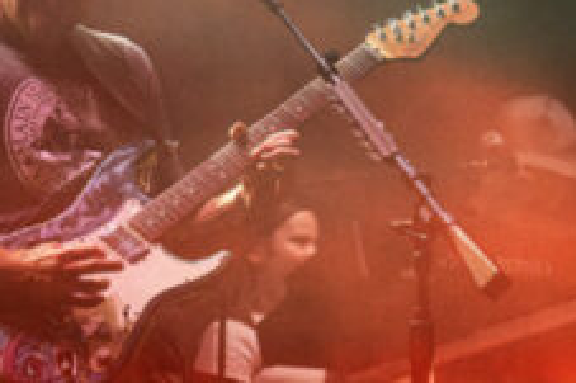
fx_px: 7450
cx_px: 589
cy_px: 113
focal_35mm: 466
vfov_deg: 2.9
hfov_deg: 4.4
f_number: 7.6
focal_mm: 165
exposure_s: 1/250
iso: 3200
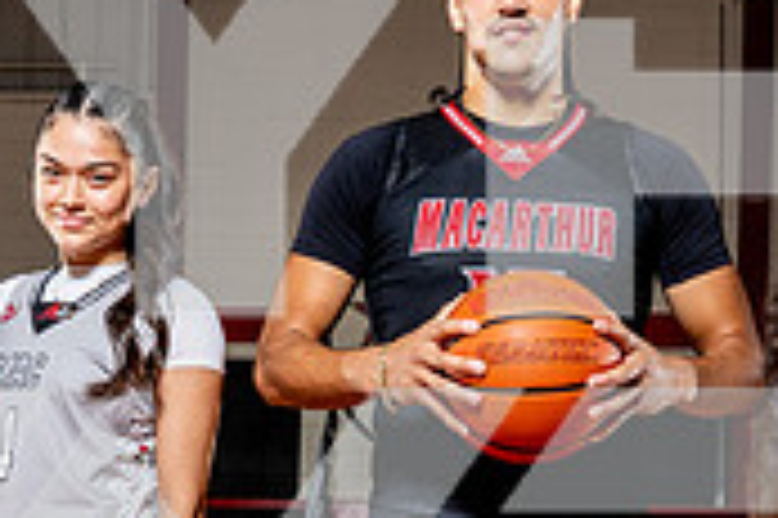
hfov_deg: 24.2
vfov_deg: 15.6
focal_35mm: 84
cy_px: 640
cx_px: 425
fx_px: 1814
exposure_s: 1/250
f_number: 8
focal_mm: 24
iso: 320
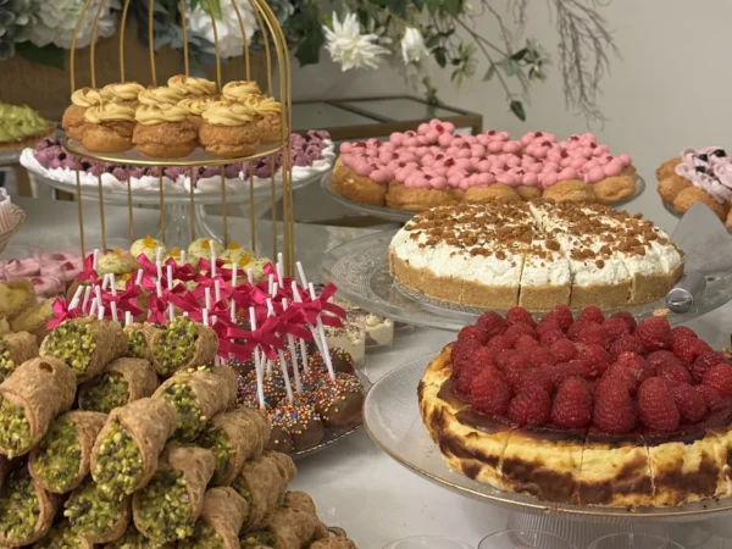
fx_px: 1015
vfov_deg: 30.3
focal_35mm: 48
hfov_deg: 39.7
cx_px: 366
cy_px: 274
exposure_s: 1/50
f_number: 1.78
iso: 160
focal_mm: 6.76
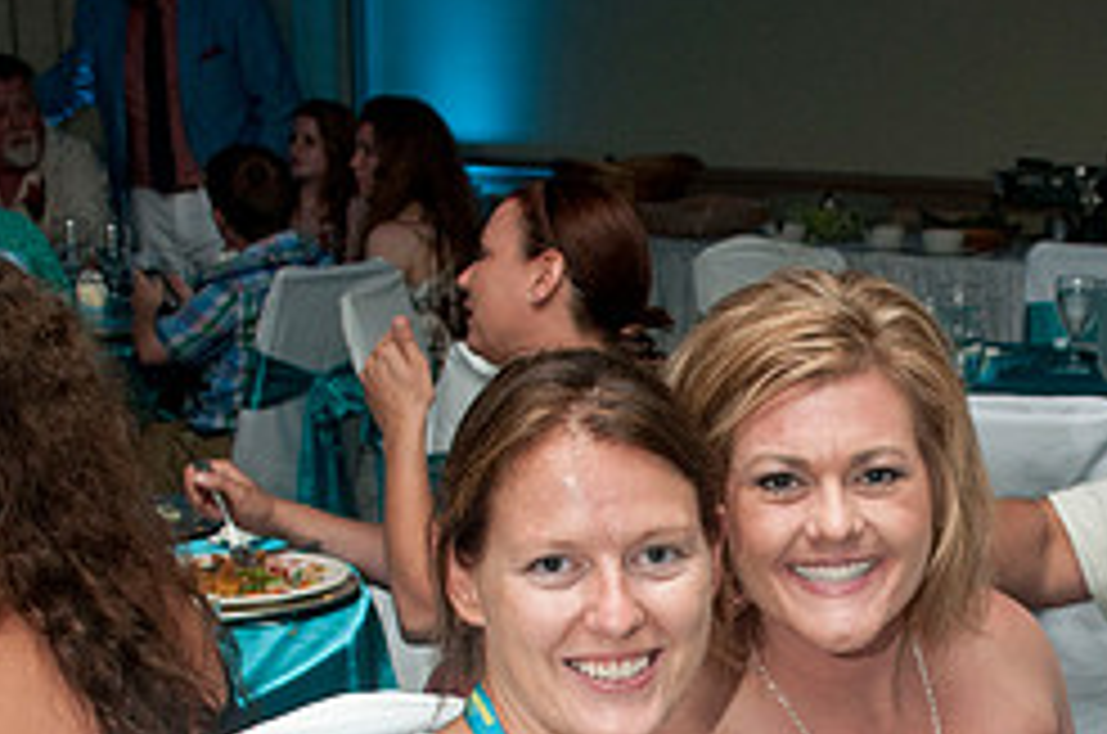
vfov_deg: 15.8
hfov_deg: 23.7
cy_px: 669
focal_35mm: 85
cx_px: 860
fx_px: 2609
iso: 400
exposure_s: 1/160
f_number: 5.6
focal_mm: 24
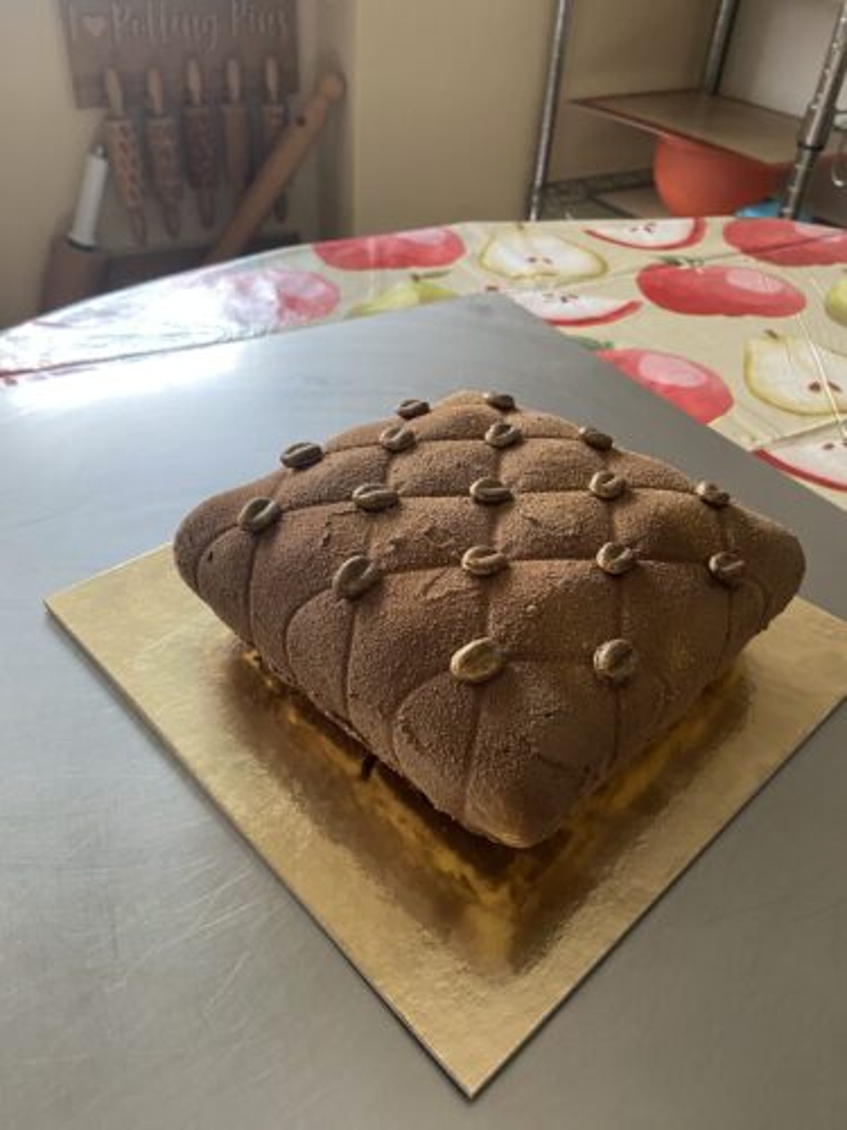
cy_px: 565
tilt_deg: -38.8
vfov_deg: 67.3
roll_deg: -2.8
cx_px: 424
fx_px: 848
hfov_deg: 53.1
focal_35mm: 26
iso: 200
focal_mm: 4.25
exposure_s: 1/60
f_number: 1.8
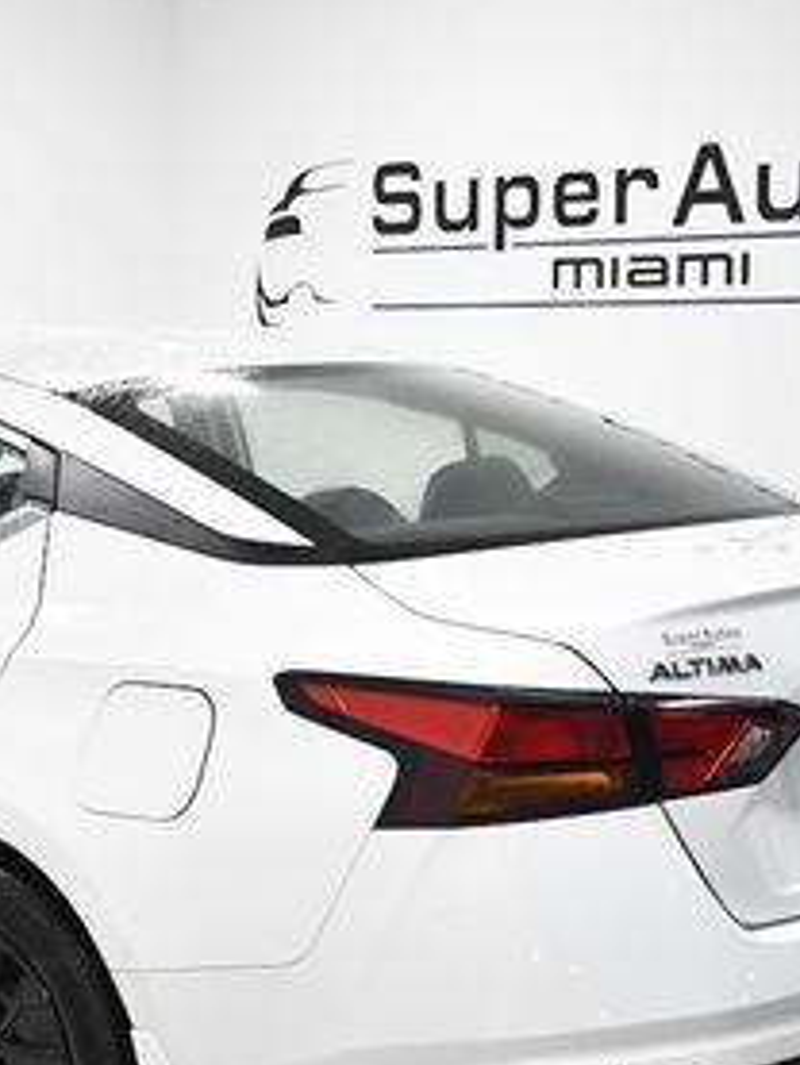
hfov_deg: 18.3
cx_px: 169
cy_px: 675
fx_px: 2463
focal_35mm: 80
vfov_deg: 24.3
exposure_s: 1/500
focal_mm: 24
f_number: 4.5
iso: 2500
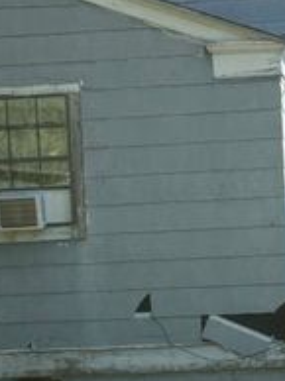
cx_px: 226
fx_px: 1815
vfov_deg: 11.9
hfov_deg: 9.0
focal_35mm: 165
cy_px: 368
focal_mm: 6.76
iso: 64
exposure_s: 1/2252
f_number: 1.78
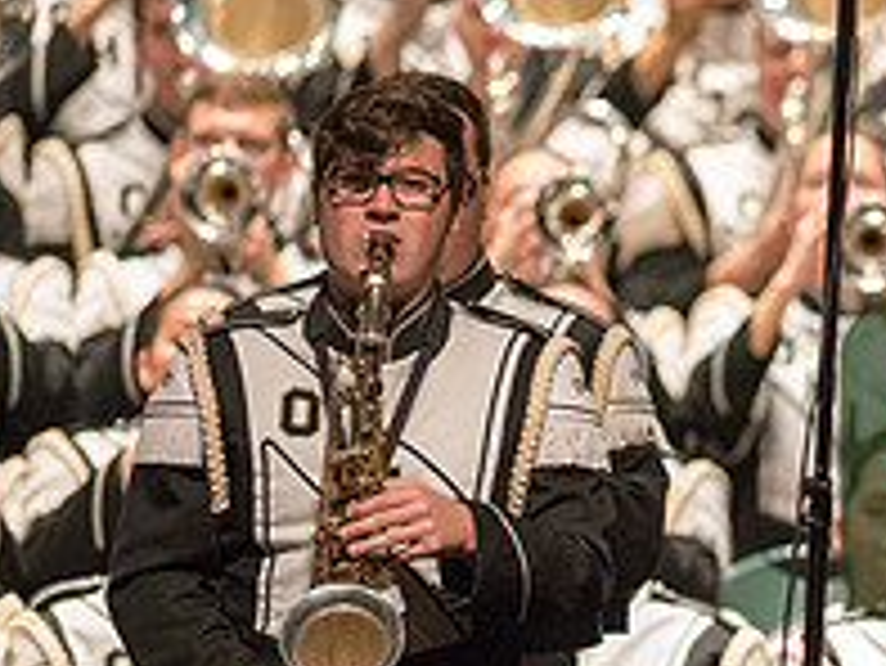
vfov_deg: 1.8
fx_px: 21743
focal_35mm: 849
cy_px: 506
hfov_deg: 2.3
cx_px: 1178
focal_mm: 300
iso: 4000
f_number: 2.8
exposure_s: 1/500
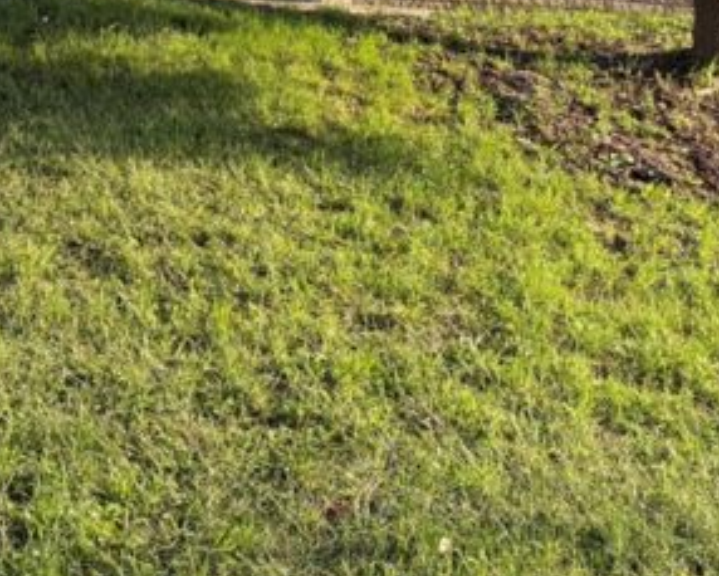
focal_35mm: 71
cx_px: 171
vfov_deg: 21.0
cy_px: 35
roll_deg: +1.2
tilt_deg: +10.1
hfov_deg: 26.4
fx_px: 1511
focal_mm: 5.96
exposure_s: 1/782
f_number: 1.6
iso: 64
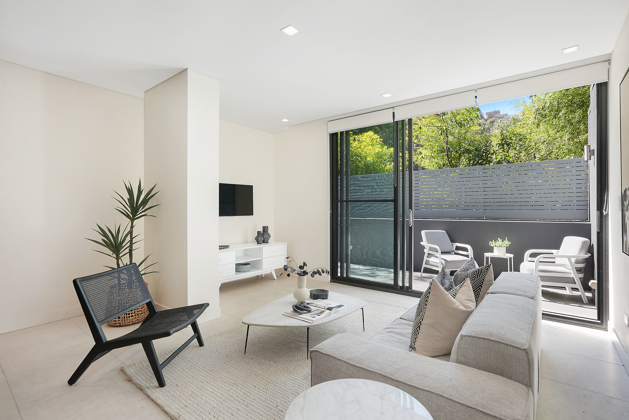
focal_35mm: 17
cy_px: 210
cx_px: 314
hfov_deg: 93.3
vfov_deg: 70.4
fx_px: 297
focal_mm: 17
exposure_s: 1/40
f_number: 10
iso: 100
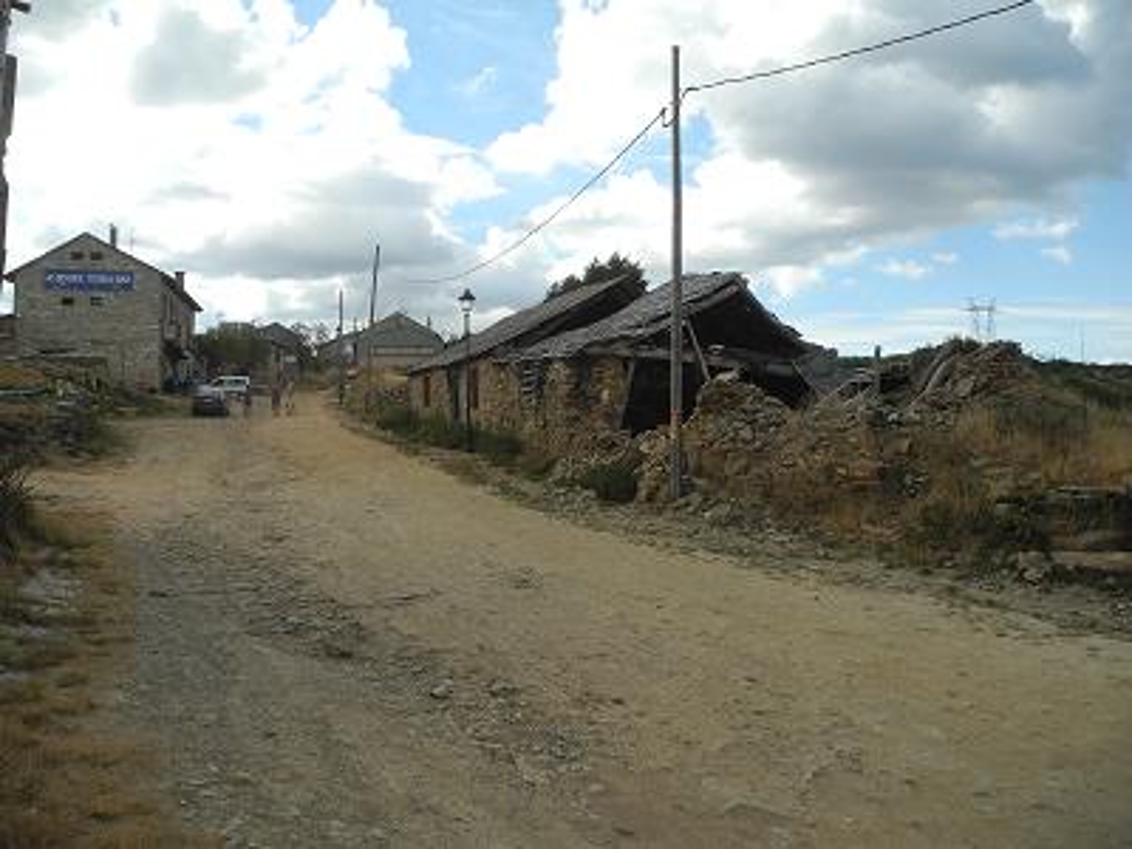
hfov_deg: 63.4
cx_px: 566
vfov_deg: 49.7
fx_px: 916
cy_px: 424
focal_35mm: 28
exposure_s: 1/800
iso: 100
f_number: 3.5
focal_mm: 6
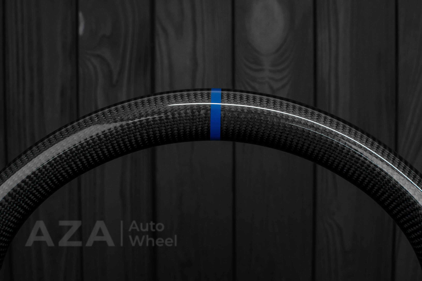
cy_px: 140
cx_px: 211
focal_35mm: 52
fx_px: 615
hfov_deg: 37.8
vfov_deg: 25.8
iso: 500
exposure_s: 1/125
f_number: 6.3
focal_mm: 35
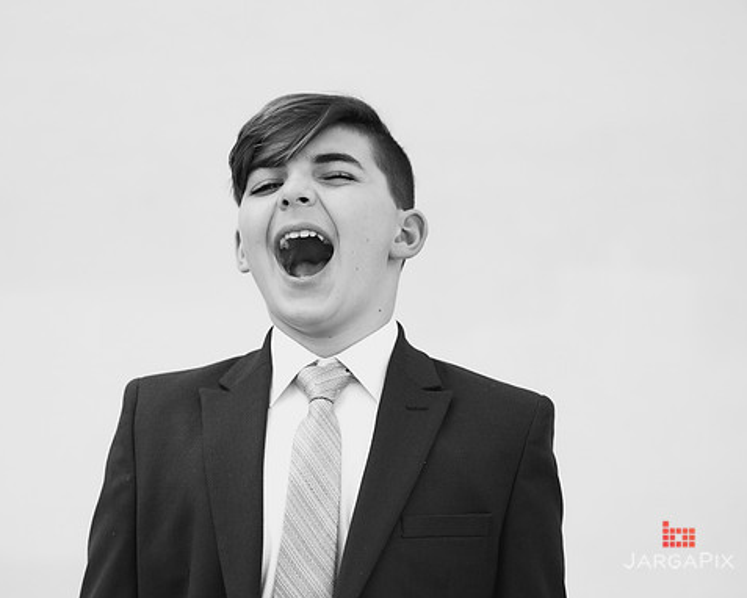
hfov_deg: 14.6
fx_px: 2919
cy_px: 285
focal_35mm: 132
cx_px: 307
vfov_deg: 11.7
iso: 400
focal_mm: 110
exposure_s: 1/2000
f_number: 3.2
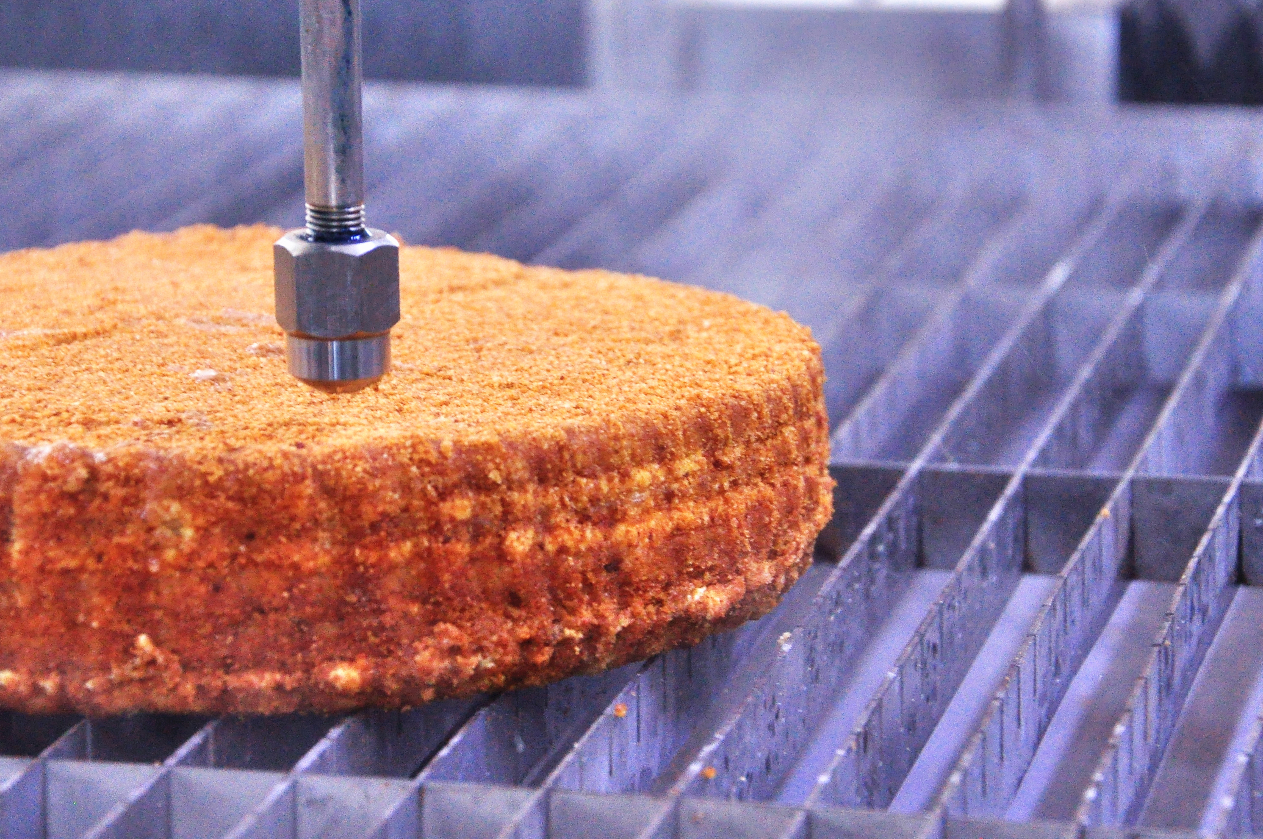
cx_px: 514
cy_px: 330
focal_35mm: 151
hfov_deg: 13.6
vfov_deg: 9.1
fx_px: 5291
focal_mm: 70
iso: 1400
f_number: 5.3
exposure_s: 1/100
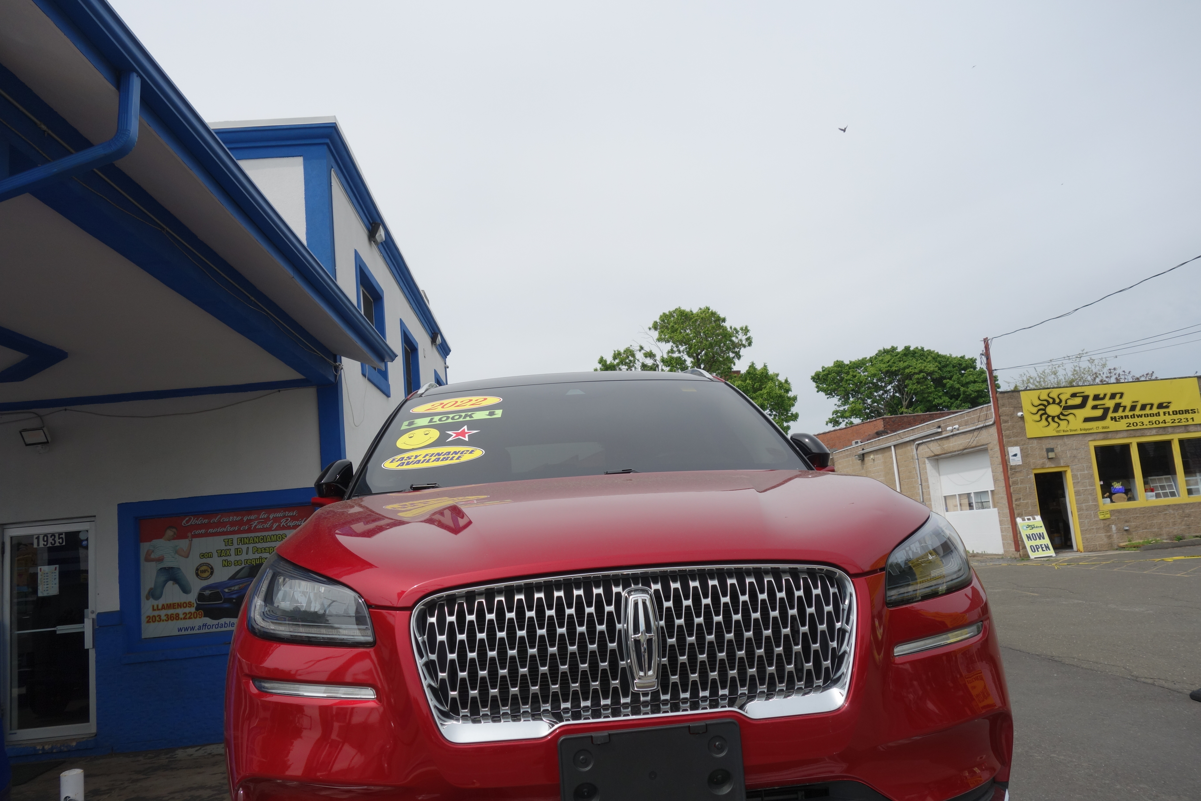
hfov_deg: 65.5
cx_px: 600
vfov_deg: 46.4
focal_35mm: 28
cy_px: 400
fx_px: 934
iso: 125
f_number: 5.6
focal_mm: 10.4
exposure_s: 1/640
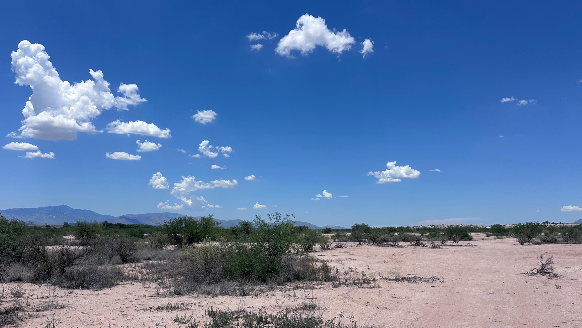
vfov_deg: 40.8
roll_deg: -1.0
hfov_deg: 67.9
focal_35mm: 28
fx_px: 432
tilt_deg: +0.0
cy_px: 230
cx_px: 297
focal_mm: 6.86
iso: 80
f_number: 1.78
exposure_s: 1/9709
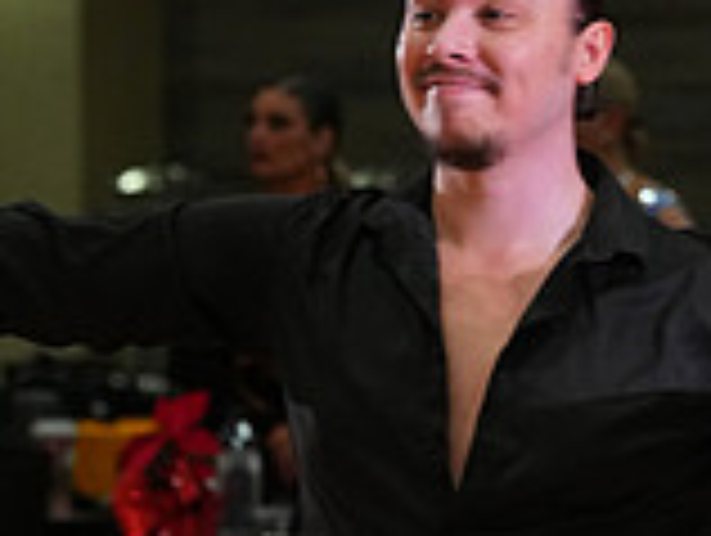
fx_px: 9339
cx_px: 727
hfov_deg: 4.4
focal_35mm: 454
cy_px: 896
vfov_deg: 3.3
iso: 2500
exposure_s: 1/200
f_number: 5
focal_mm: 129
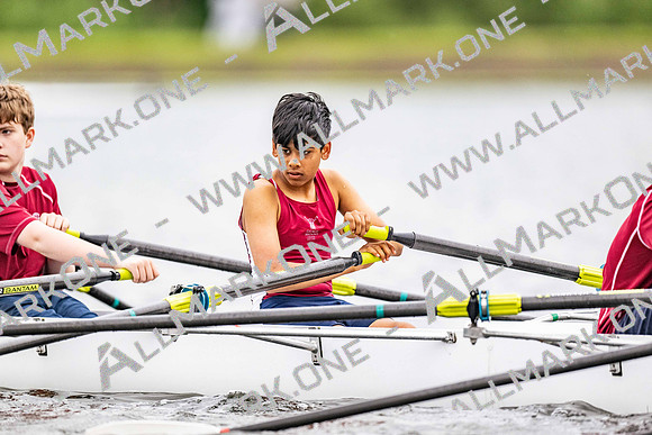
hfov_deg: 3.4
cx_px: 326
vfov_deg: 2.3
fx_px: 10869
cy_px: 218
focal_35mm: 600
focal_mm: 600
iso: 1400
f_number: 4
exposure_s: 1/2500
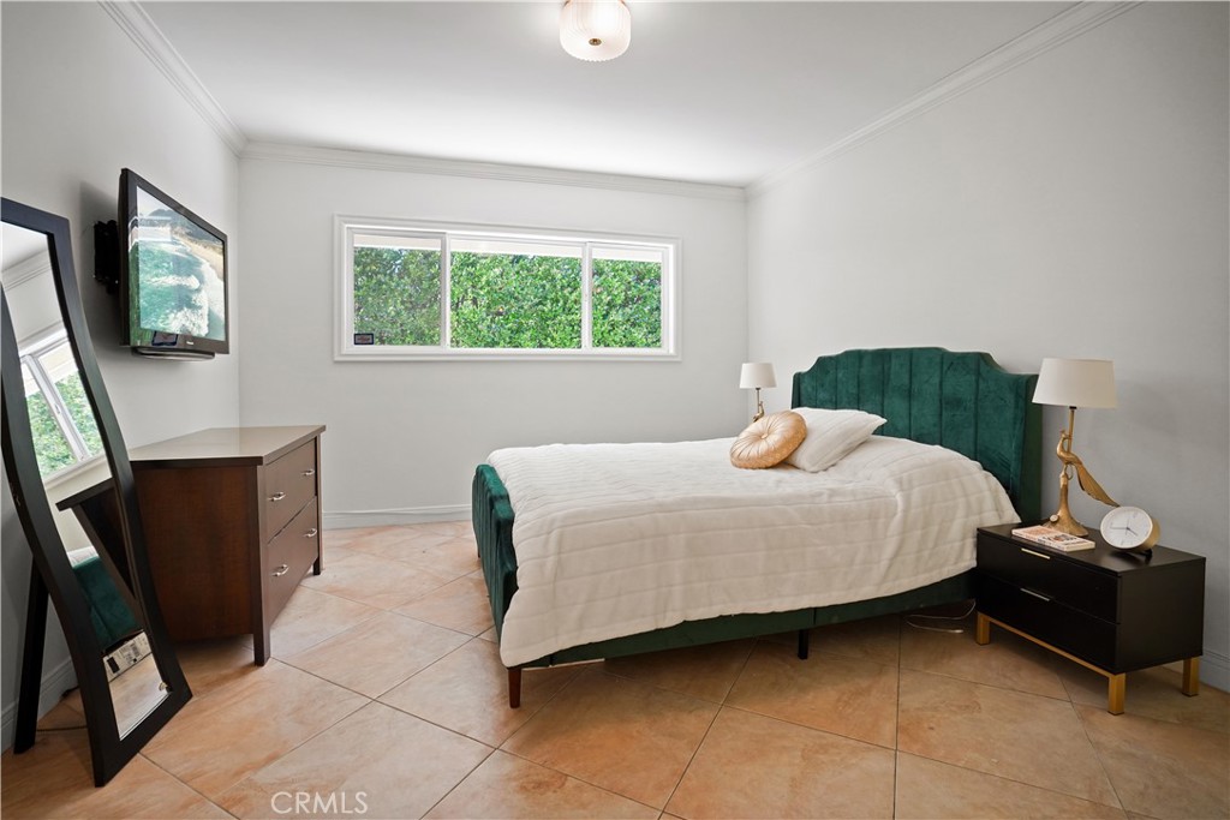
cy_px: 410
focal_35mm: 16
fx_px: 547
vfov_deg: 73.8
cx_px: 615
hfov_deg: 96.7
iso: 250
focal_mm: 16
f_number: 4
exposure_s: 1/30
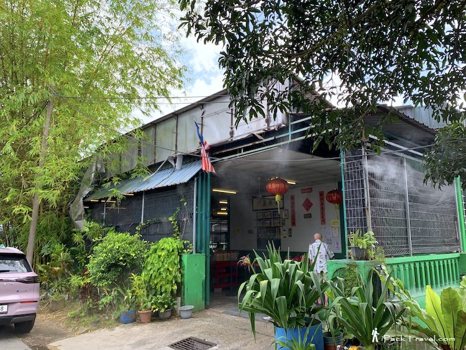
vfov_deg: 53.1
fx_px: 350
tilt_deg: +10.4
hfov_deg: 67.3
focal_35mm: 26
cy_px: 175
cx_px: 233
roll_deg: +0.9
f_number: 1.8
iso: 25
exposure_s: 1/334
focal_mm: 4.25
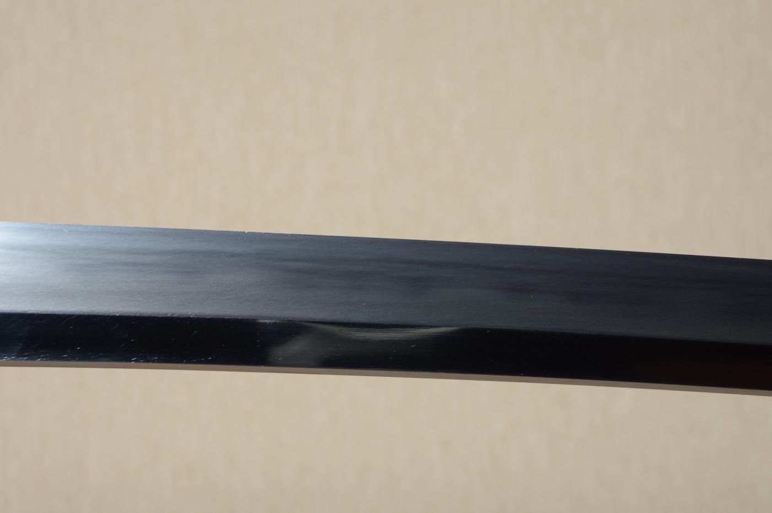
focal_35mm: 105
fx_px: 2250
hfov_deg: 19.5
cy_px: 256
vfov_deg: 13.0
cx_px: 386
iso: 400
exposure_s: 1/2
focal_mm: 70
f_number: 11
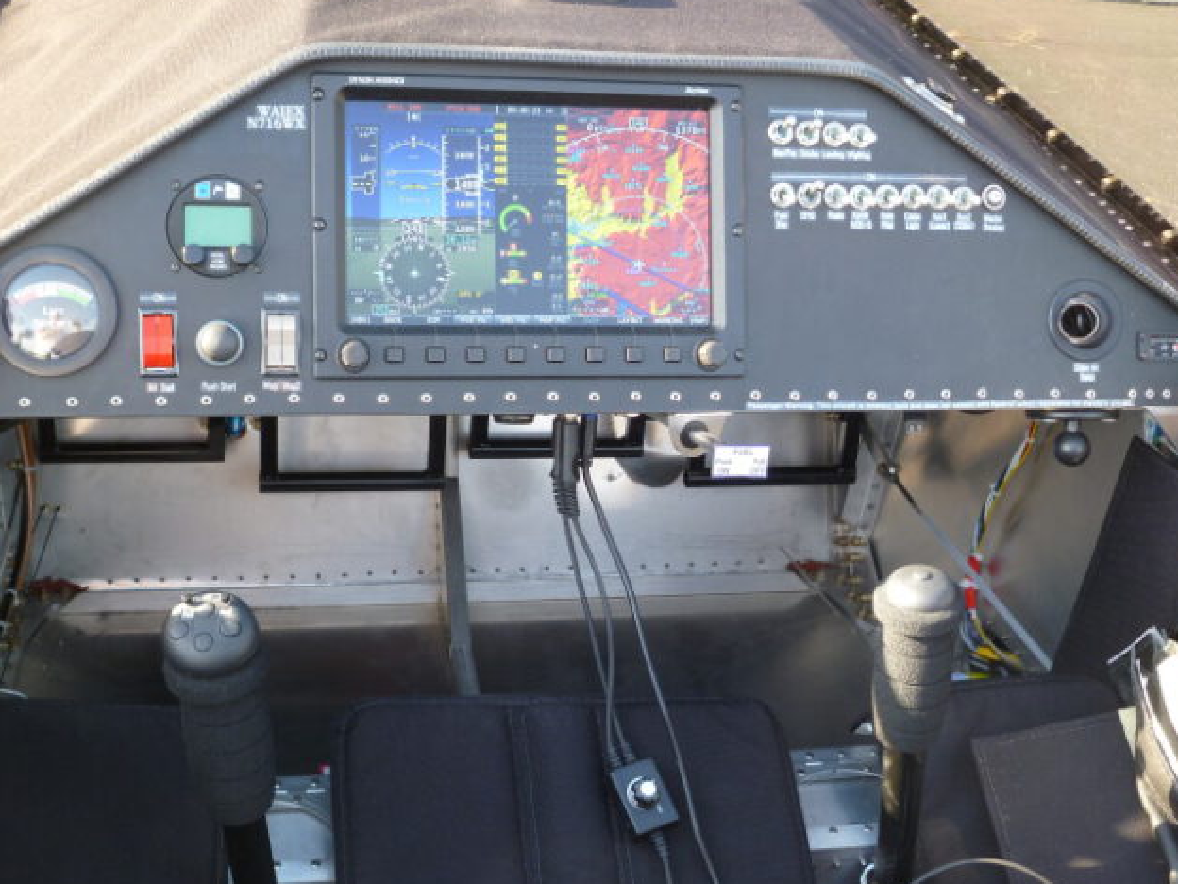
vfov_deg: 30.3
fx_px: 1633
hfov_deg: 39.6
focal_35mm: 48
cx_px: 542
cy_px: 455
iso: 100
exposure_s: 1/30
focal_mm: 6.9
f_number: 3.7
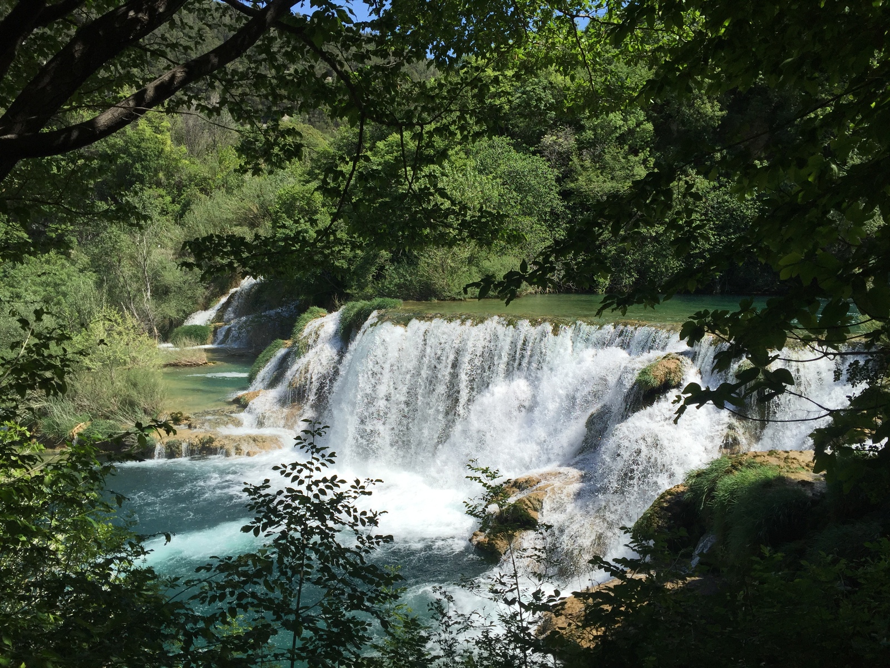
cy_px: 334
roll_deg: -0.7
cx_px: 445
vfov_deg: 48.2
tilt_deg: -5.4
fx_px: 746
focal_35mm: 29
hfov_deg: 61.7
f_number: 2.2
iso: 32
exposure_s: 1/2198
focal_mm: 4.15
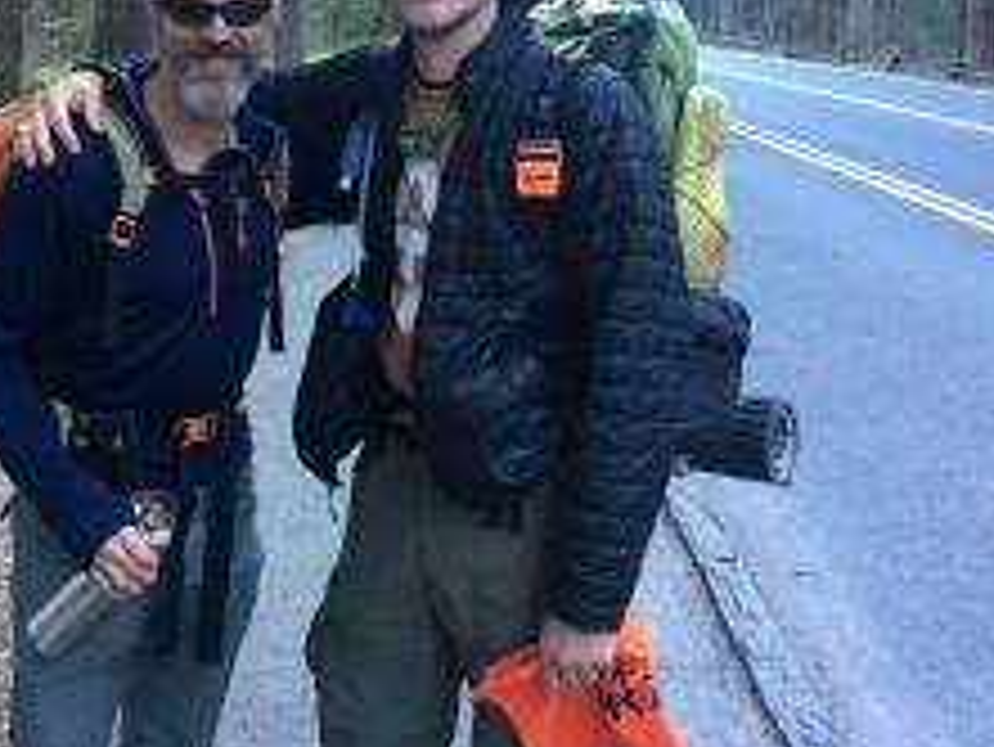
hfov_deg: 39.3
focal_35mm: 48
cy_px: 234
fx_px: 1379
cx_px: 360
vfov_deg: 30.0
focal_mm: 4.15
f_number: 2.2
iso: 64
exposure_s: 1/30
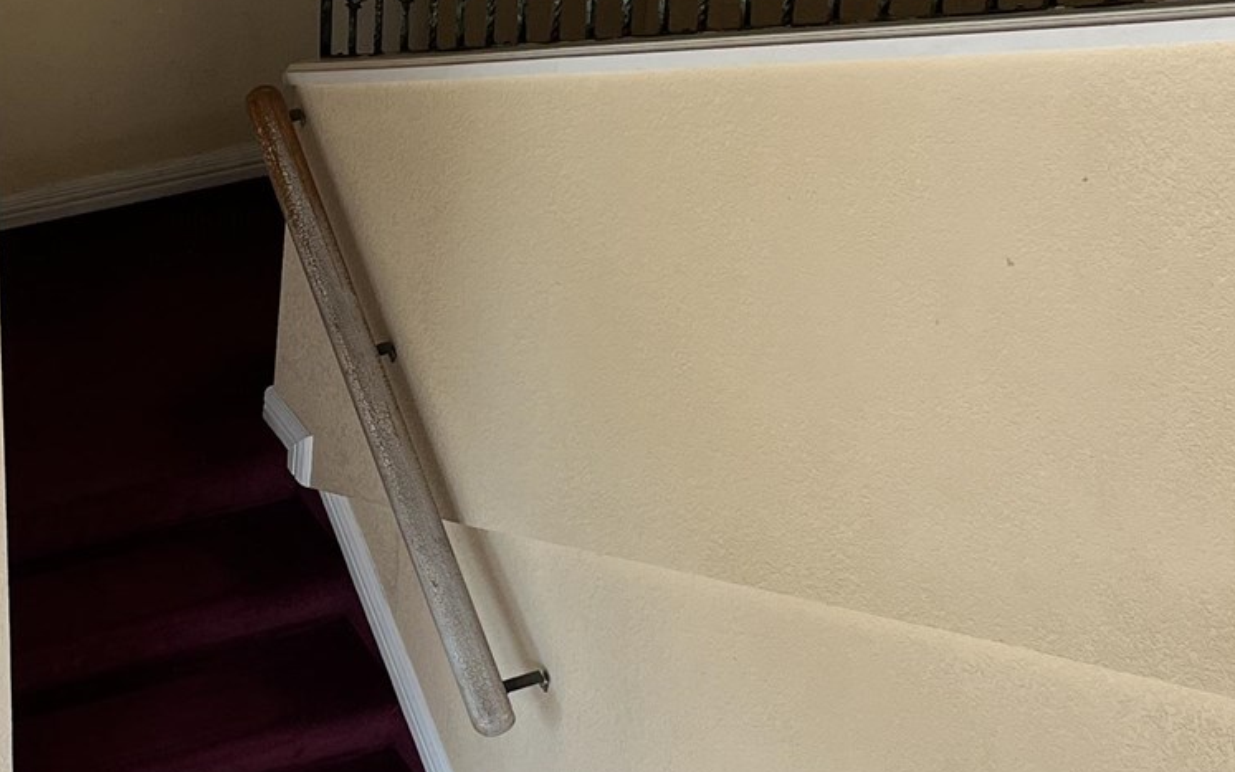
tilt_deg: -35.0
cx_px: 195
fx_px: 2861
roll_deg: -0.9
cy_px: 372
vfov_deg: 15.4
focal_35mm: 85
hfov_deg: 23.9
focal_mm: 5.1
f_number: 1.6
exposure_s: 1/225
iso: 40
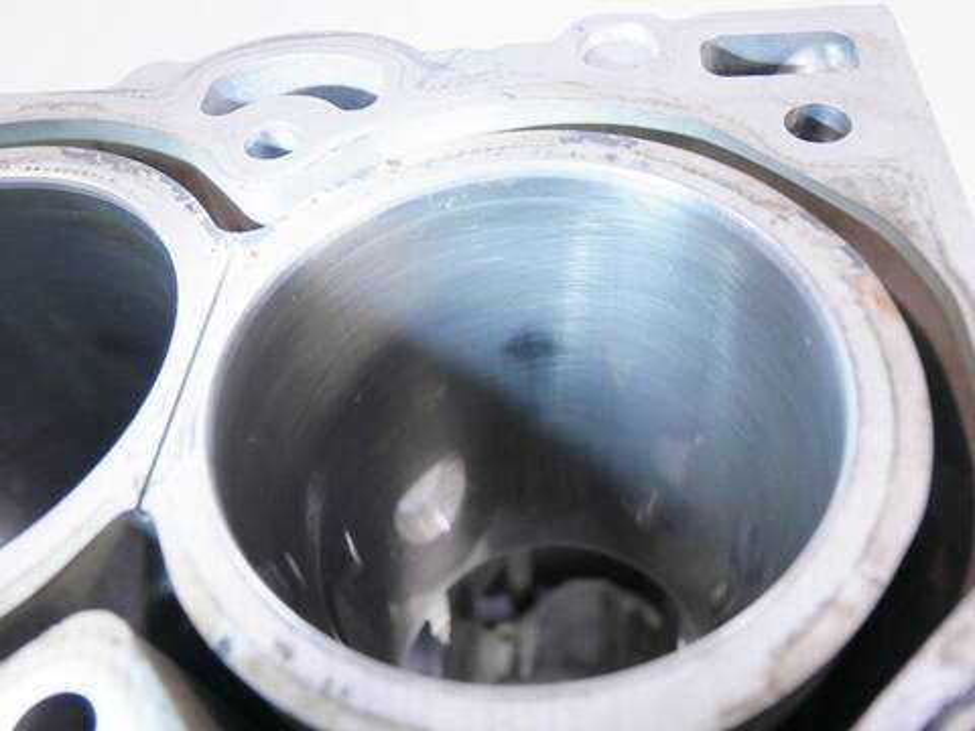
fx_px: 845
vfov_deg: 46.8
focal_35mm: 30
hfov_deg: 60.0
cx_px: 488
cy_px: 366
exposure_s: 1/60
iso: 640
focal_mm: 15
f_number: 3.7
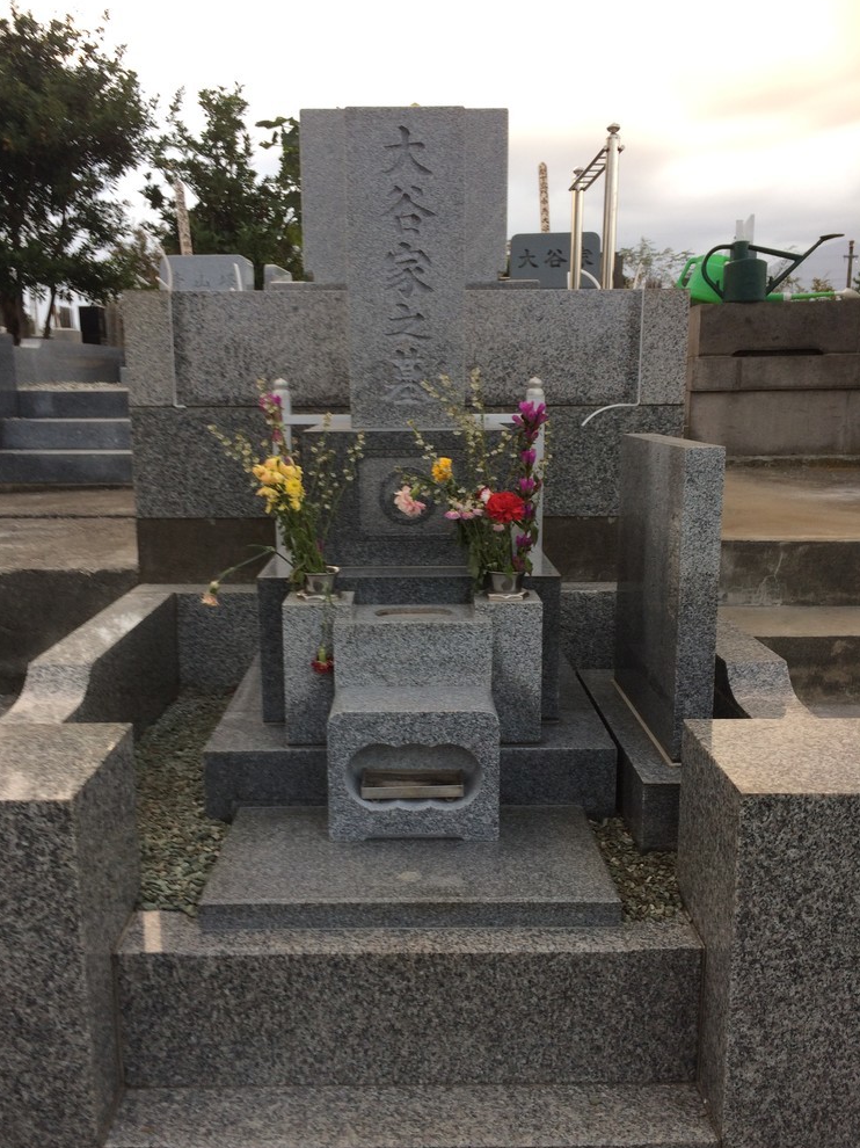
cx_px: 420
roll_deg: +2.4
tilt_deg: -12.9
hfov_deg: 46.8
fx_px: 994
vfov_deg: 60.0
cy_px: 583
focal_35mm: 30
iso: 40
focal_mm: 4.15
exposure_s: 1/40
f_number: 2.2
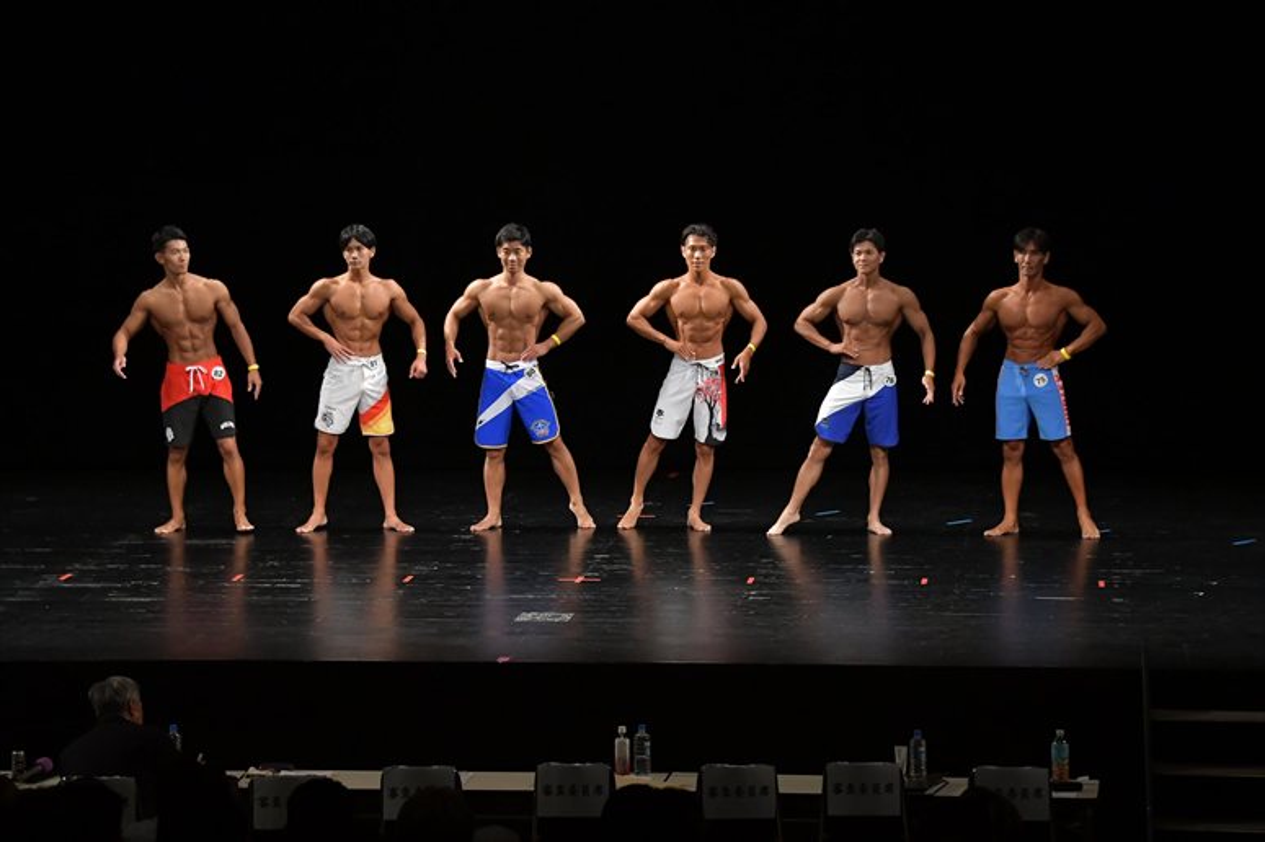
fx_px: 4461
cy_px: 421
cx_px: 632
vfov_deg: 10.8
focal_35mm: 127
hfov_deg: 16.1
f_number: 5.6
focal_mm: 85
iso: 3200
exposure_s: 1/400
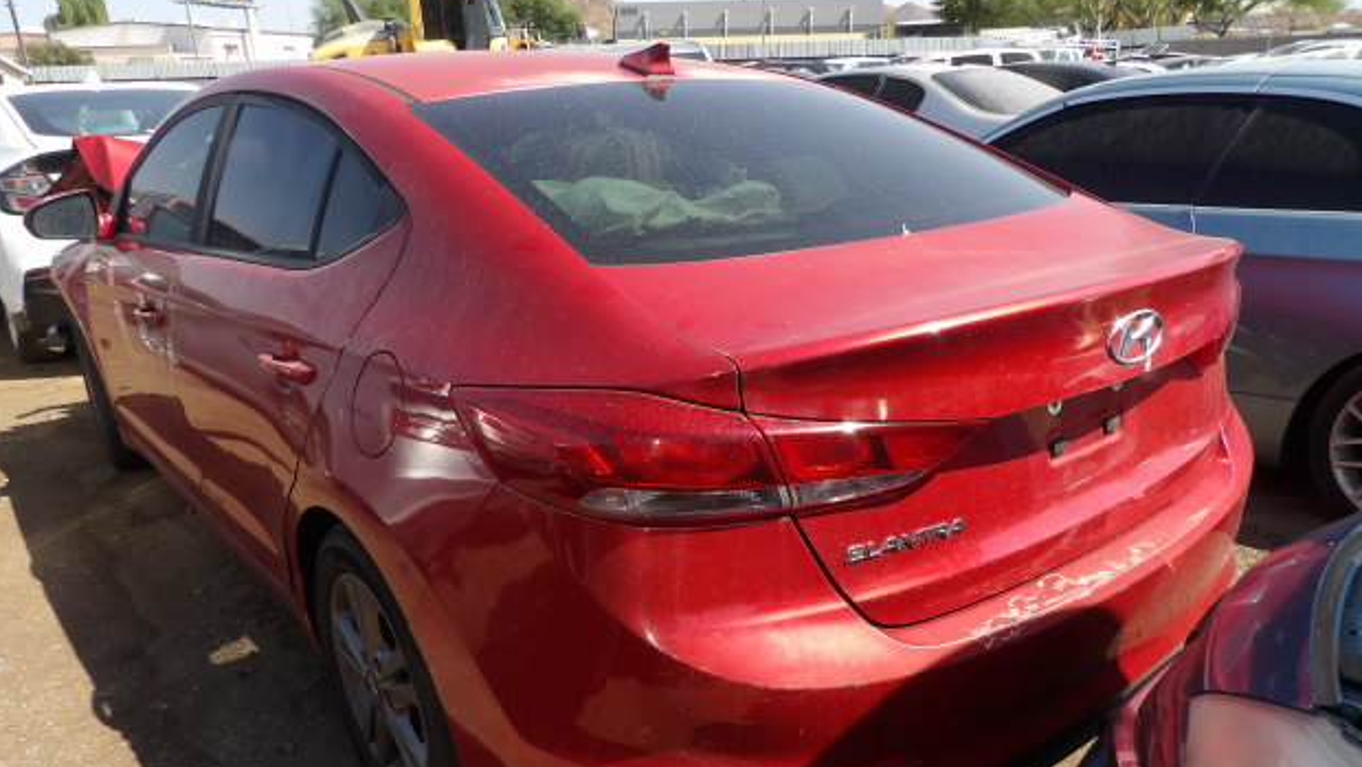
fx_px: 975
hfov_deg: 69.8
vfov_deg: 42.5
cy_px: 497
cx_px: 694
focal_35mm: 27
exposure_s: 1/864
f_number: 3.2
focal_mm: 4.3
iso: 100
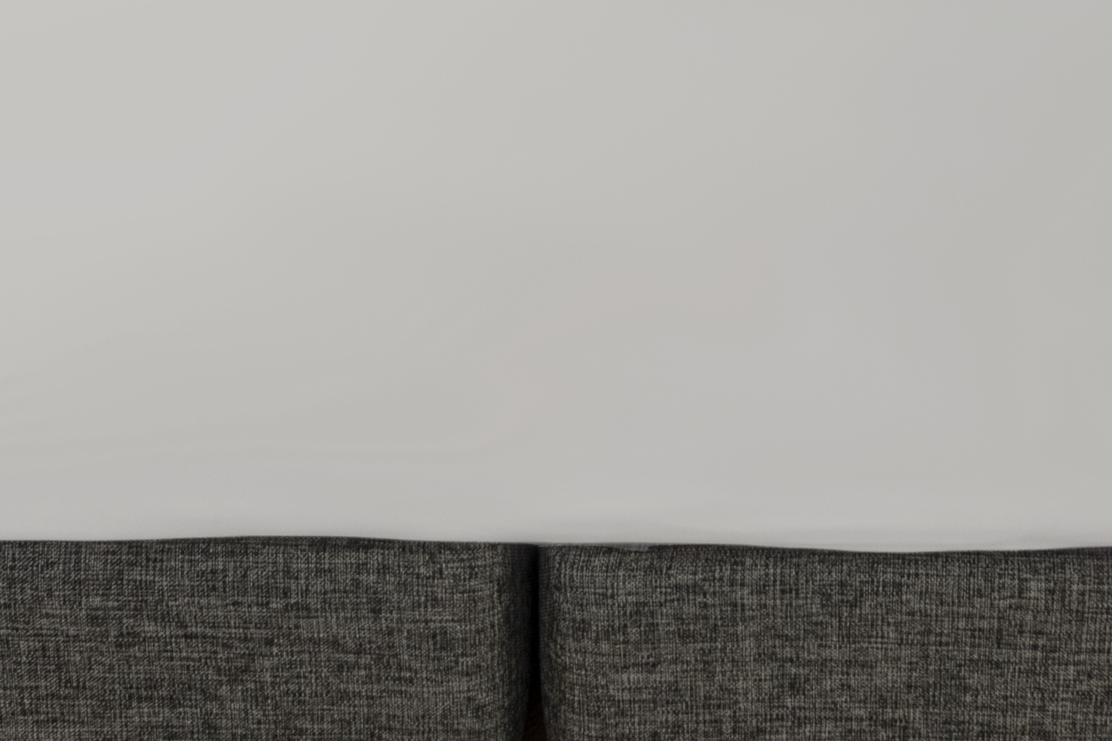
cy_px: -563
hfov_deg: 21.6
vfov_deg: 13.2
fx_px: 2904
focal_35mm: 94
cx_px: 691
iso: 400
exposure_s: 1/40
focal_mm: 24
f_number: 8
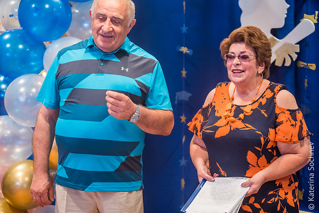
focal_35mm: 130
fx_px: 1152
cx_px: 160
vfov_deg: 10.6
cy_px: 106
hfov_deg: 15.8
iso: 3200
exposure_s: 1/80
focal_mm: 130
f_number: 2.8
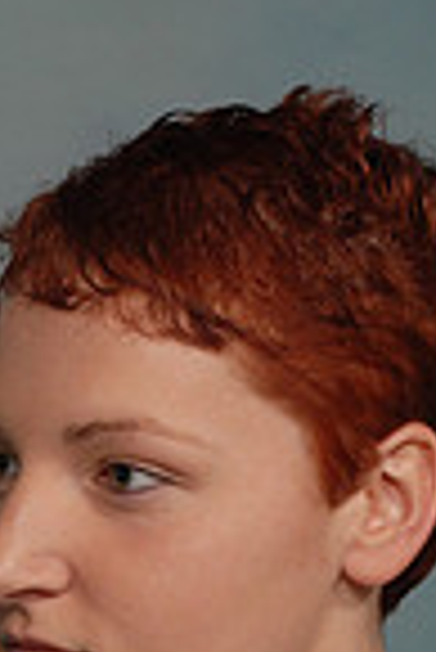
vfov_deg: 6.5
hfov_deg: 4.4
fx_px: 5636
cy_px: 1219
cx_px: 4
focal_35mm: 311
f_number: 5.6
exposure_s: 1/125
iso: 100
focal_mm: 52
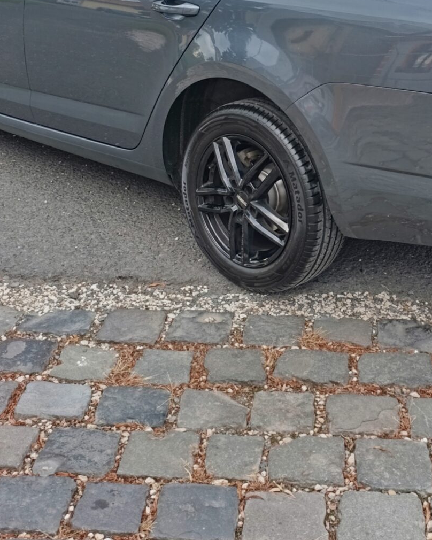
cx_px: 288
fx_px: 911
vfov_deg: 32.1
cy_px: 106
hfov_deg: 26.5
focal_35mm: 57
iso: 100
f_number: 1.6
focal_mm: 6.14
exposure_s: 1/100
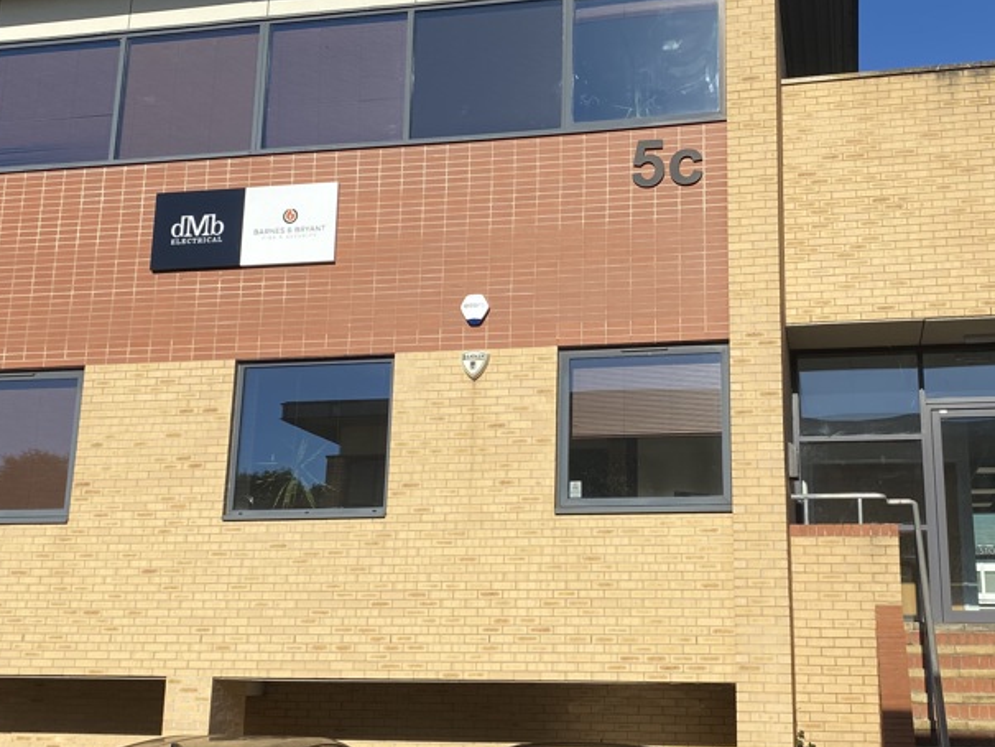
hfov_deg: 42.8
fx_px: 1265
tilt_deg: +16.2
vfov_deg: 32.9
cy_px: 374
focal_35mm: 44
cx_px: 581
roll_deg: -1.6
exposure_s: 1/4274
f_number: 1.8
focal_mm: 4.25
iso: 32
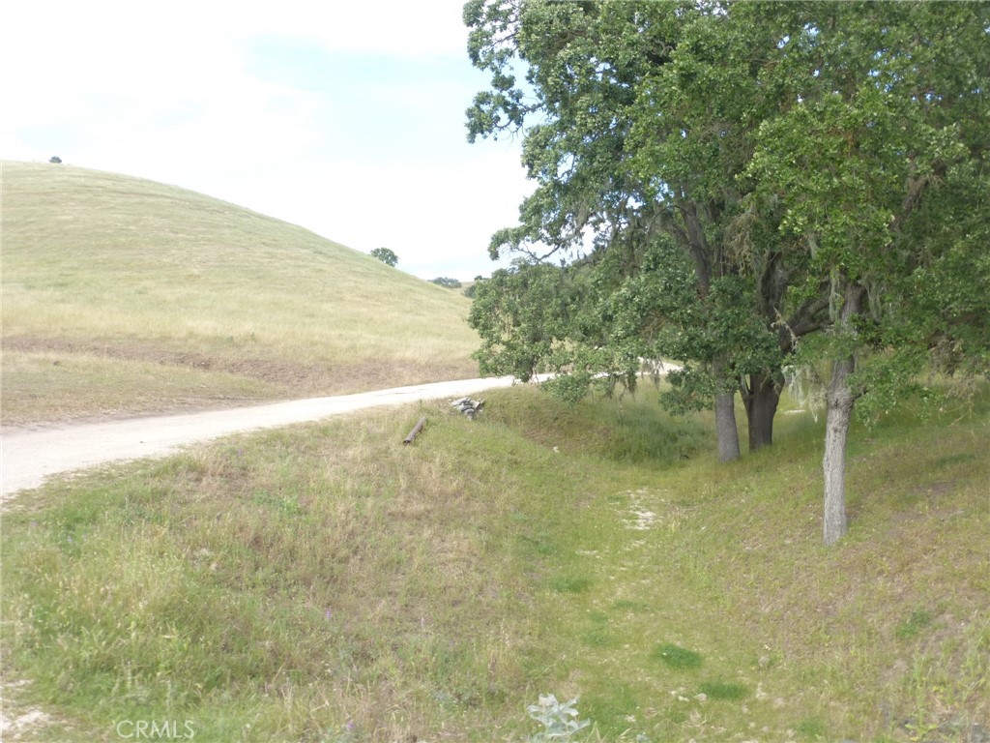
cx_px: 495
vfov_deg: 46.8
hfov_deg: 60.0
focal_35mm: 30
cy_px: 372
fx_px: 858
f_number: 4
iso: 100
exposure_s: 1/250
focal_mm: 5.4
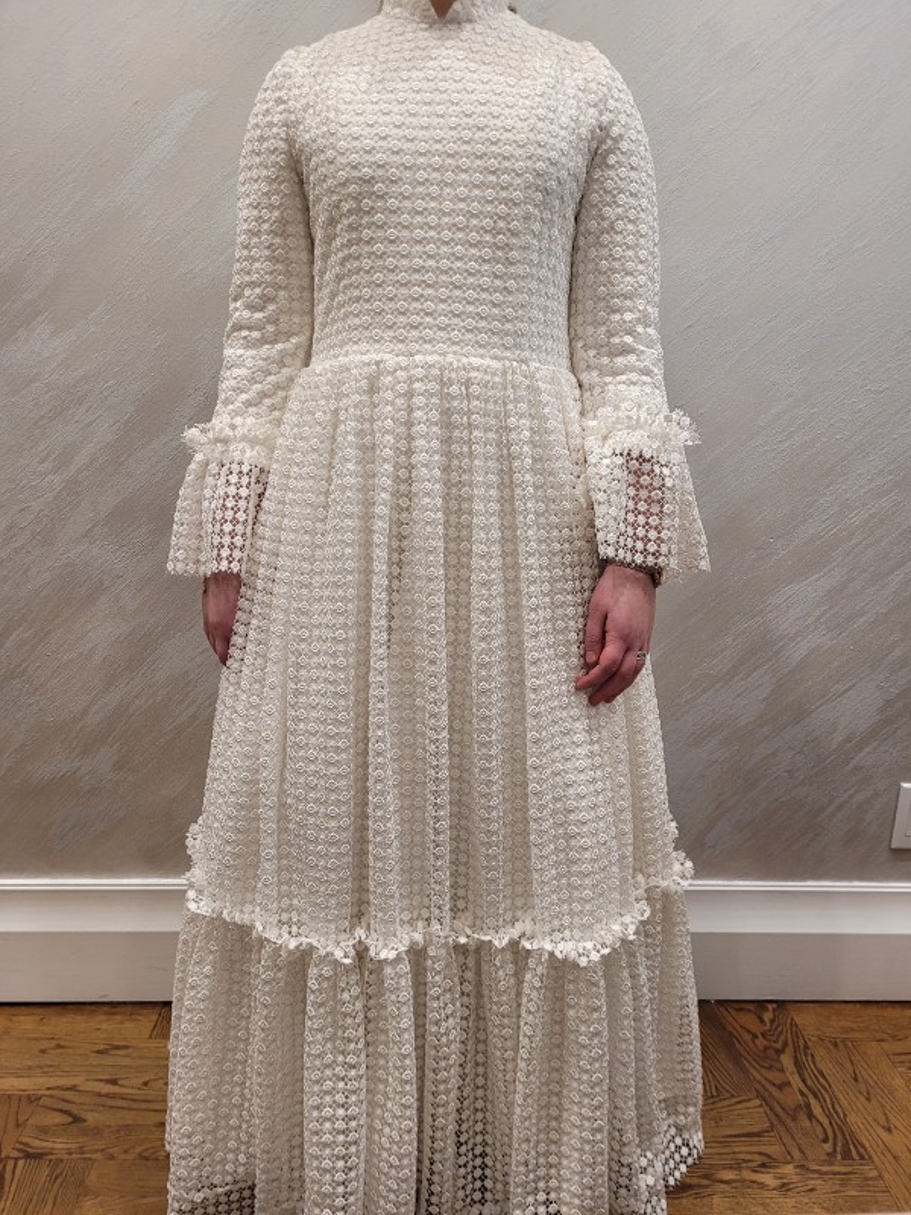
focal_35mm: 26
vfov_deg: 67.3
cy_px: 608
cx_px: 456
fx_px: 912
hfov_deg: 53.1
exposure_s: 1/120
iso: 160
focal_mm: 5.4
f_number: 1.8
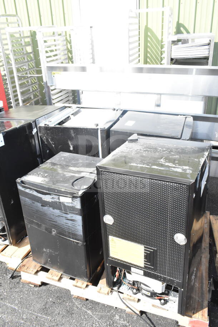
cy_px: 164
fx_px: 272
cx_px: 109
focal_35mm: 30
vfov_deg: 61.9
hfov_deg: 43.6
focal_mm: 20
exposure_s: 1/500
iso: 1600
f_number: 11
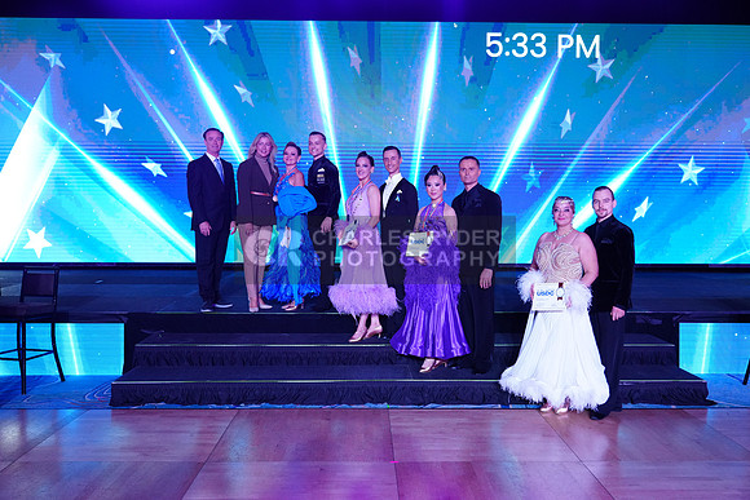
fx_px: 667
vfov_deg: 41.1
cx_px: 375
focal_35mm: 32
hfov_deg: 58.7
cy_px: 250
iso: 2000
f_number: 4
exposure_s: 1/500
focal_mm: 32
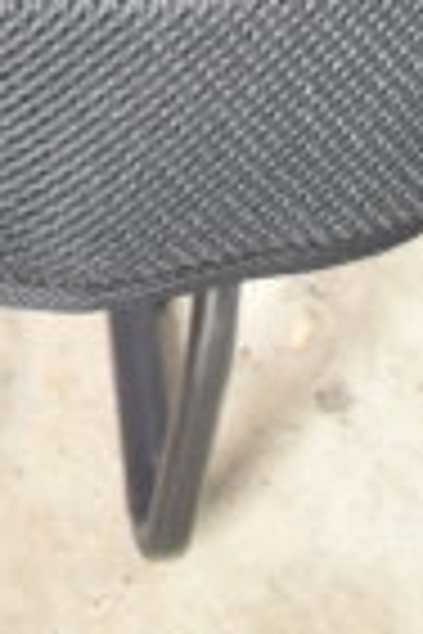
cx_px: -261
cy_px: -1090
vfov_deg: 9.7
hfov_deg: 7.7
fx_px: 3084
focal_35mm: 175
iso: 640
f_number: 3.5
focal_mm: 18
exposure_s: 1/30
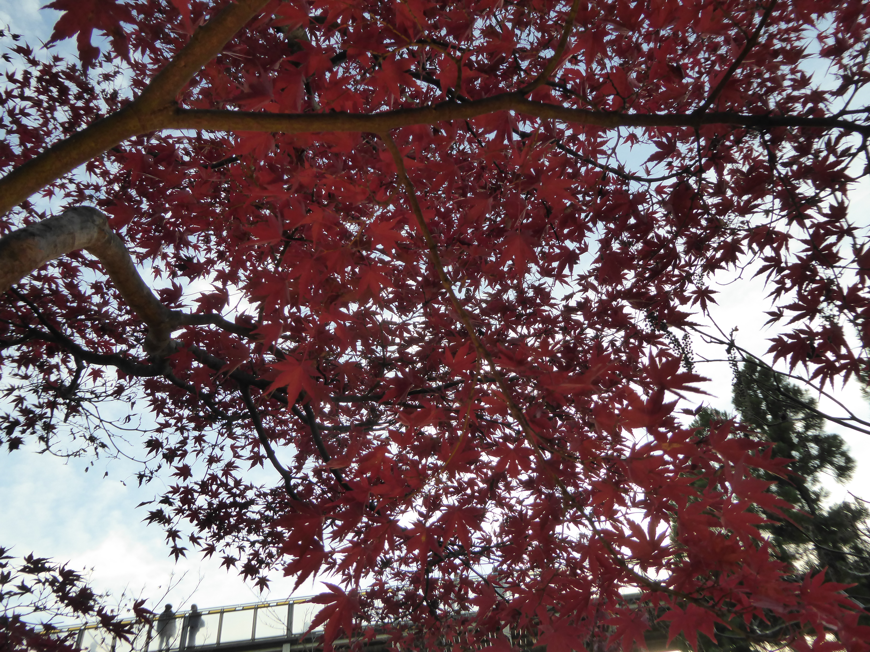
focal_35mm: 32
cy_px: 326
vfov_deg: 44.2
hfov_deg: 56.8
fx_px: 804
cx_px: 435
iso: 200
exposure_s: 1/160
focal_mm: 5.4
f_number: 3.5
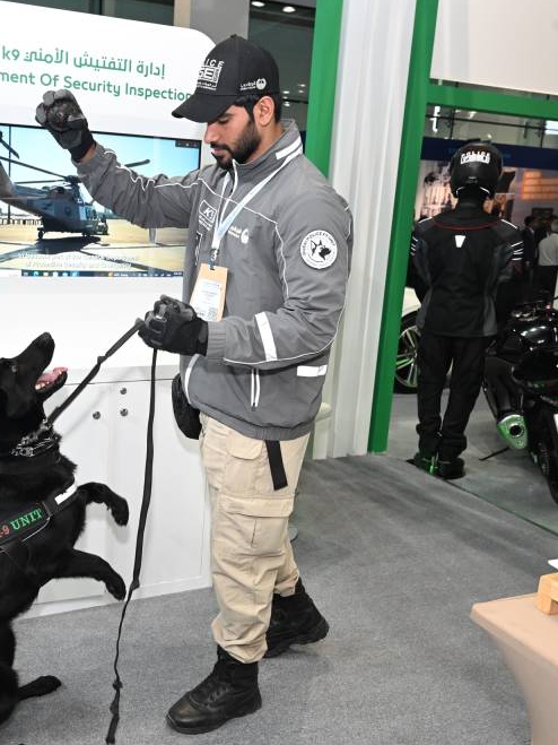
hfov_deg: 40.1
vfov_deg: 52.6
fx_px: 752
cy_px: 372
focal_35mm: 35
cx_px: 176
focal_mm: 24
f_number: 7.1
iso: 1600
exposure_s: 1/60
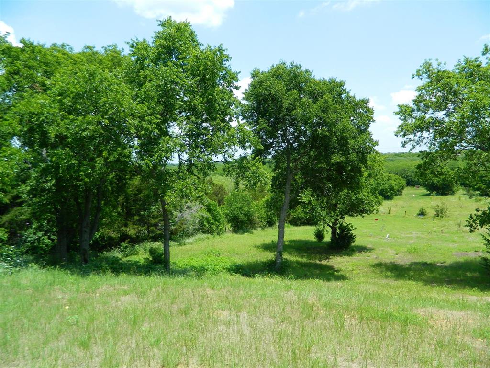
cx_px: 245
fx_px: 354
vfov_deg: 54.9
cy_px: 184
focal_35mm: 25
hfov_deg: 69.4
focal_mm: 4.5
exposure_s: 1/640
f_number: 3.1
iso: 80
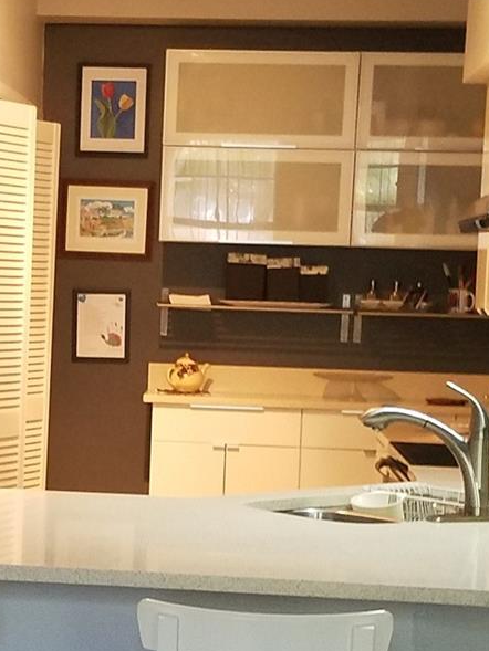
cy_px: 437
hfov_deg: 27.1
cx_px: 116
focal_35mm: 53
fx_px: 998
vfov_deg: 35.8
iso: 250
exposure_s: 1/17
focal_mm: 4.2
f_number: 1.7
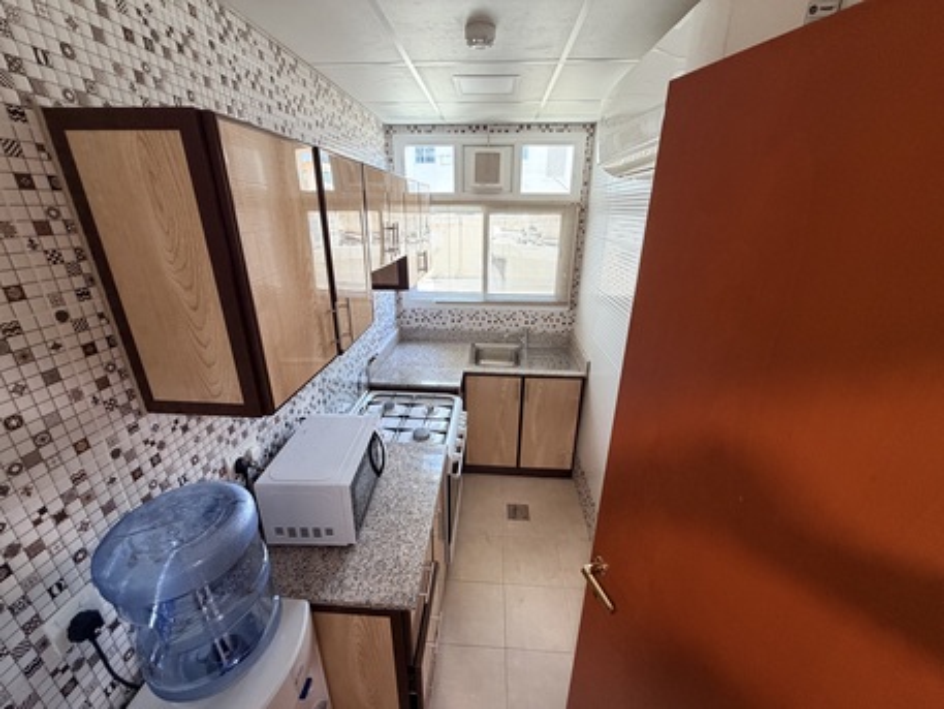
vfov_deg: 85.7
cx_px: 472
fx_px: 382
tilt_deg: -20.1
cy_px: 354
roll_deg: +0.0
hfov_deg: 102.0
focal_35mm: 14
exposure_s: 1/50
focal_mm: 2.22
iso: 320
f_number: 2.2
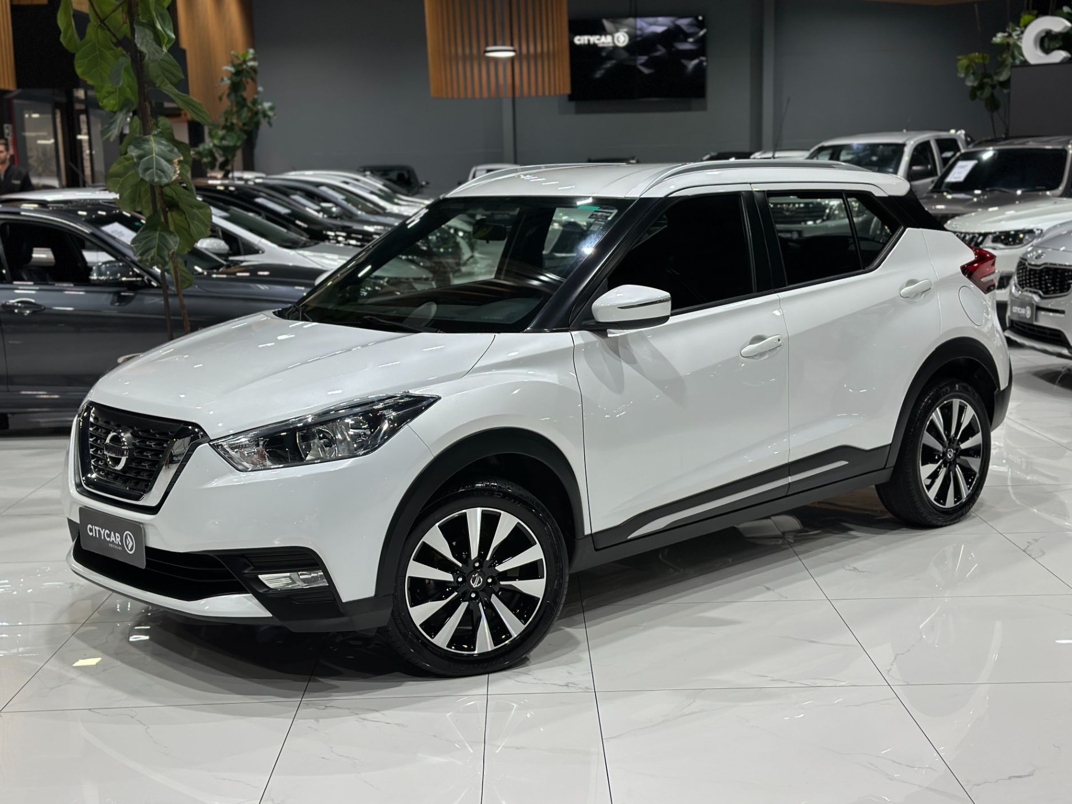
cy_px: 406
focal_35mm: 49
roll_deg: +1.4
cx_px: 539
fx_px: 1518
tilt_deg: -9.8
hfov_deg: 38.9
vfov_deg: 29.7
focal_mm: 6.86
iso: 125
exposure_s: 1/120
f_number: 1.78
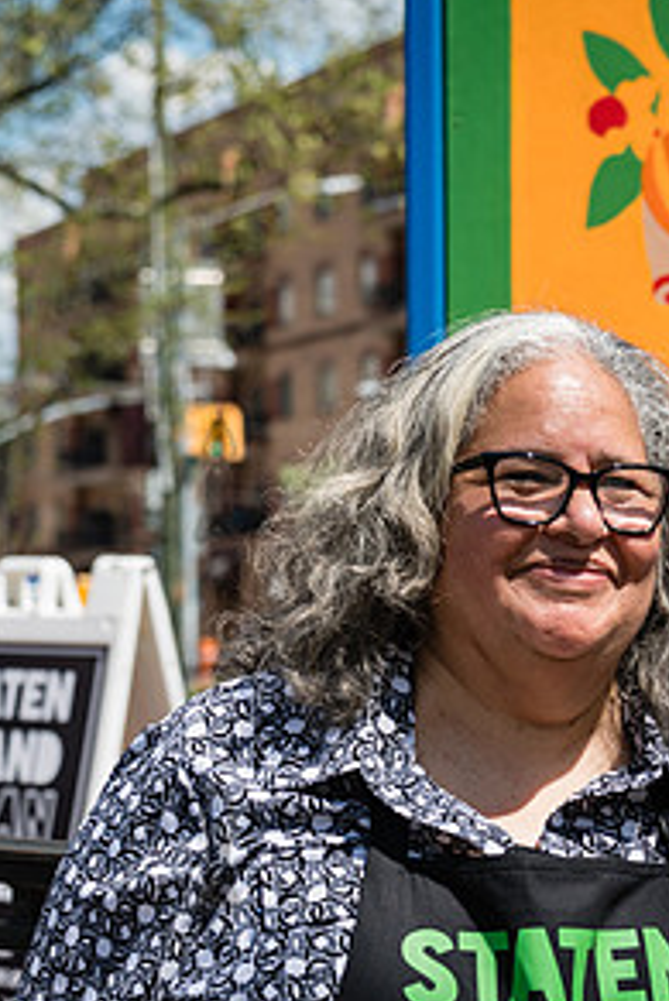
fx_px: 3313
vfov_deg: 17.1
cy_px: 714
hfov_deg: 11.5
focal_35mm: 119
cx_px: 598
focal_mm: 50
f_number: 4
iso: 100
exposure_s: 1/800
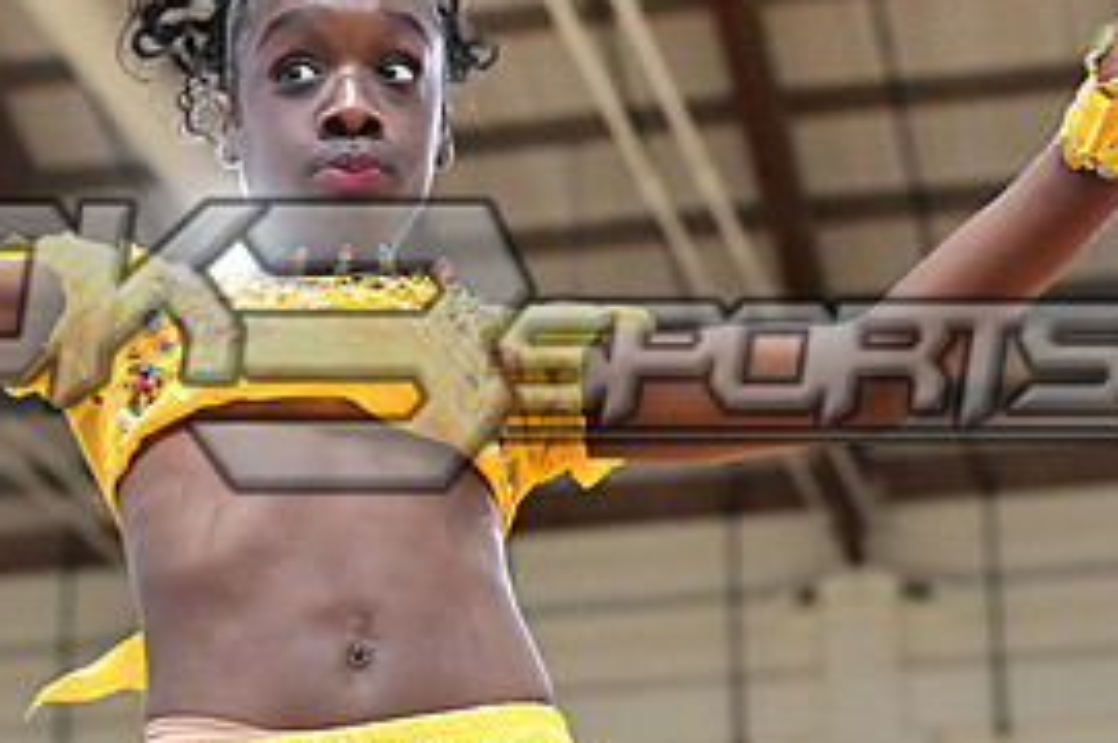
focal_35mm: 107
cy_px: 314
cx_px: 487
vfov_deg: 12.8
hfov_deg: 19.1
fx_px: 3319
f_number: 3.2
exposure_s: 1/1000
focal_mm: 50
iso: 6400
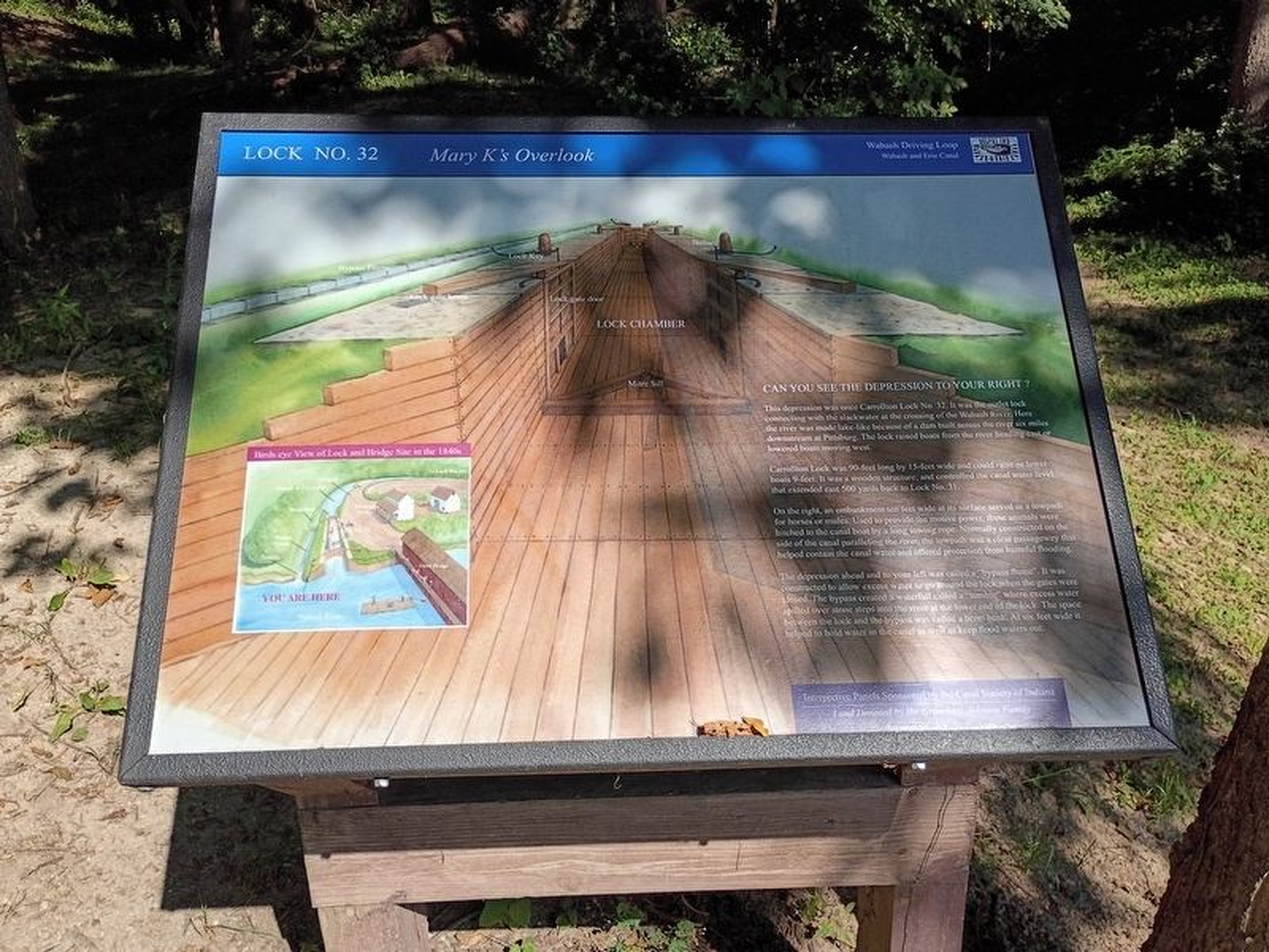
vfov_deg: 48.2
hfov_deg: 61.7
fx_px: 1063
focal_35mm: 29
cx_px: 634
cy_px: 476
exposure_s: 1/862
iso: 101
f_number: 1.8
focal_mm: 4.27
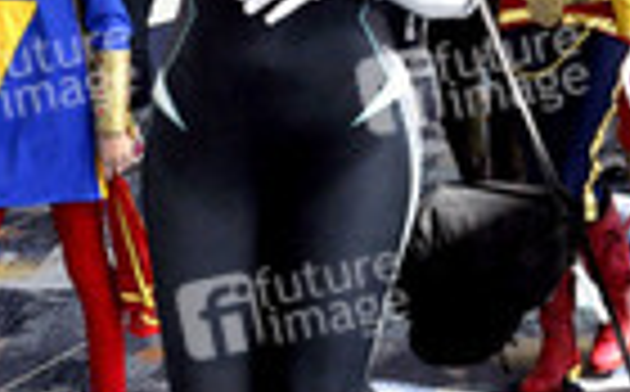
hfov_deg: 17.7
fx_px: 2023
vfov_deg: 10.9
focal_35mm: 118
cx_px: 351
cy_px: -32
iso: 1250
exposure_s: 1/400
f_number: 10
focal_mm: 24
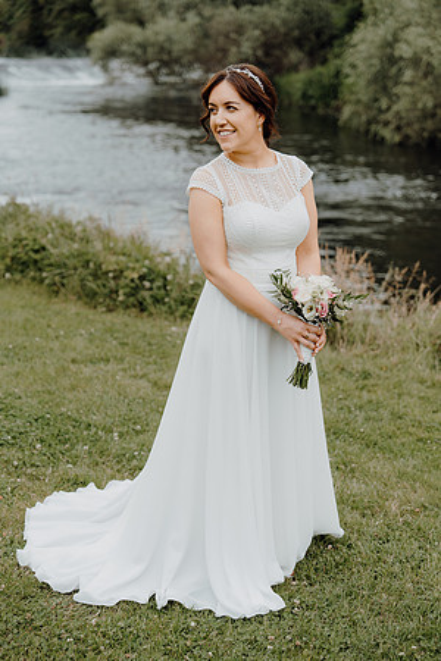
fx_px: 1066
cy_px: 330
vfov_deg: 34.5
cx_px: 220
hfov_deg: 23.4
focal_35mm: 58
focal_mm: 58
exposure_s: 1/800
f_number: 2.8
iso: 125
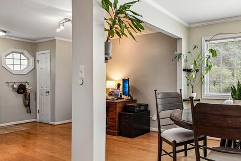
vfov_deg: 47.9
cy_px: 82
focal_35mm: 27
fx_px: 181
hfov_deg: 62.0
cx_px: 191
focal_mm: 16
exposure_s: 1/50
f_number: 8
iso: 800
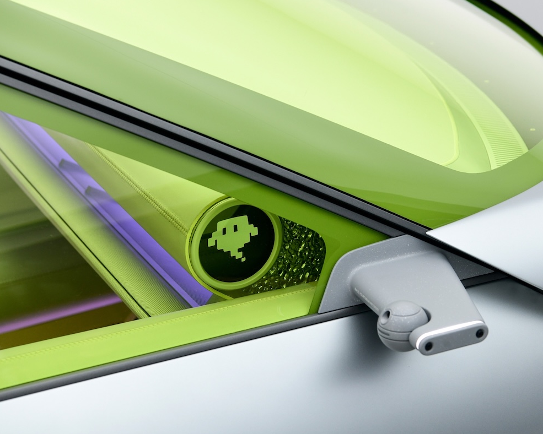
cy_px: 219
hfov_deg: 23.8
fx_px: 1286
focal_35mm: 80
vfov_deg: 19.2
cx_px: 319
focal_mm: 70
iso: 640
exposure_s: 1/40
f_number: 8
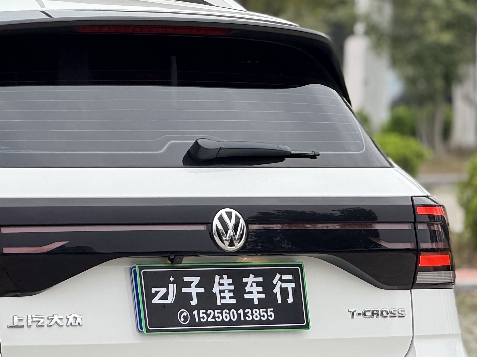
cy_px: 191
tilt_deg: -2.5
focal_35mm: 301
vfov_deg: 4.9
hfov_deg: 6.5
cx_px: -205
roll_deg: -0.9
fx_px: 4147
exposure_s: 1/121
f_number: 2.8
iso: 50
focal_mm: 16.89
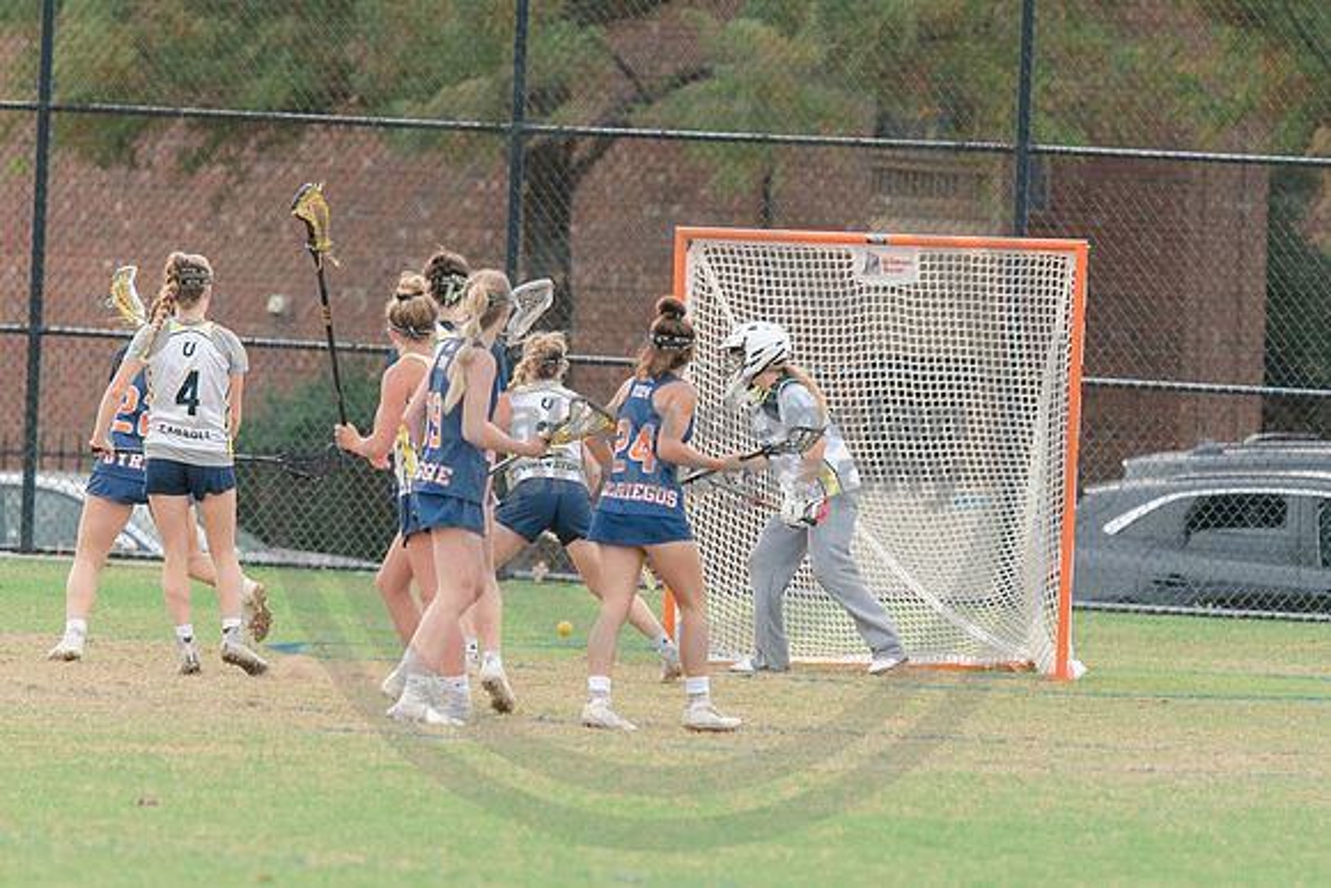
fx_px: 18950
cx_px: 731
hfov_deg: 4.0
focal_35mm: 512
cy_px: 426
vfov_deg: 2.7
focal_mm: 200
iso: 450
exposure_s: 1/1250
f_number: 2.8
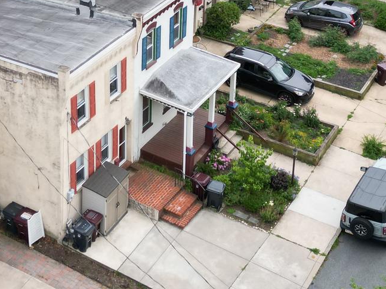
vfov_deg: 18.8
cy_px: -6
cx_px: 64
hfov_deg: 25.1
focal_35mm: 76
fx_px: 847
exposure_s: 1/1600
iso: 150
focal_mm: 6.72
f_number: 1.7
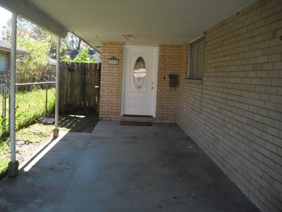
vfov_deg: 39.7
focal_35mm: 36
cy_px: 106
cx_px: 141
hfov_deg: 51.4
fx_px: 293
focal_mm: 6.3
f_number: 3.1
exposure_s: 1/250
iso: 100
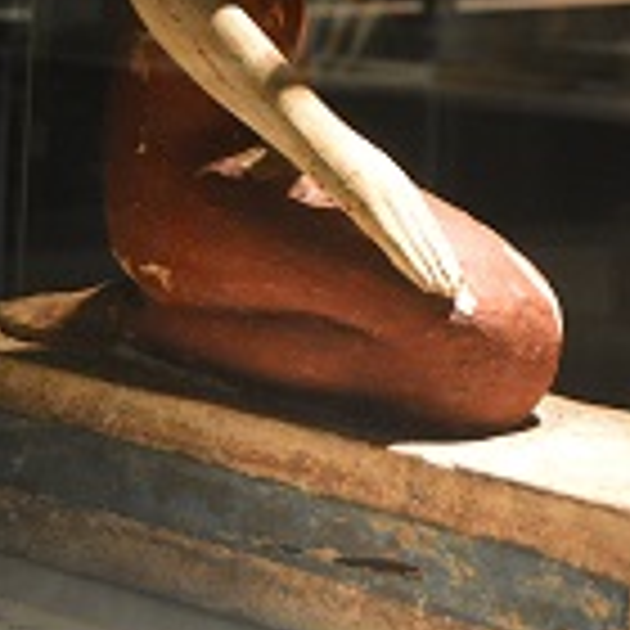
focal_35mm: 102
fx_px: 2100
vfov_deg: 16.5
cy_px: -90
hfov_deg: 17.1
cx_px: 299
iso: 3200
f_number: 4
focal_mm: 28
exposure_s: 1/8
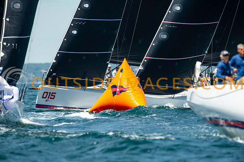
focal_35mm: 600
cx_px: 122
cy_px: 81
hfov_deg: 3.4
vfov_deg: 2.3
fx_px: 4064
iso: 400
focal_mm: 600
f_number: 5.6
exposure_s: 1/1250
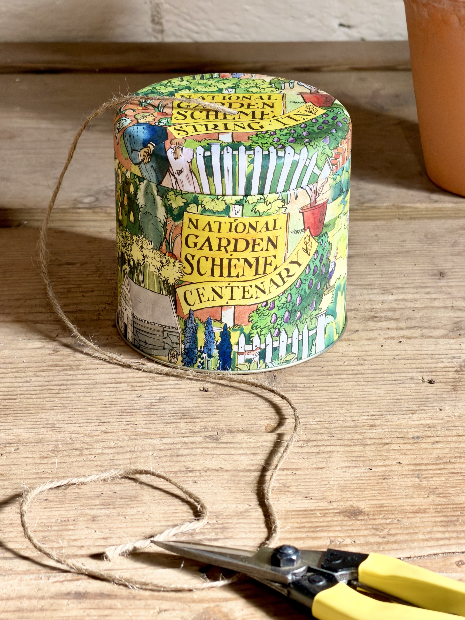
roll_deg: +0.7
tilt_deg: -27.4
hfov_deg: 14.8
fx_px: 1791
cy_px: 310
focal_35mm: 100
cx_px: 232
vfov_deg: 19.6
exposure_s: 1/121
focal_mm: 16.89
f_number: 2.8
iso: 64
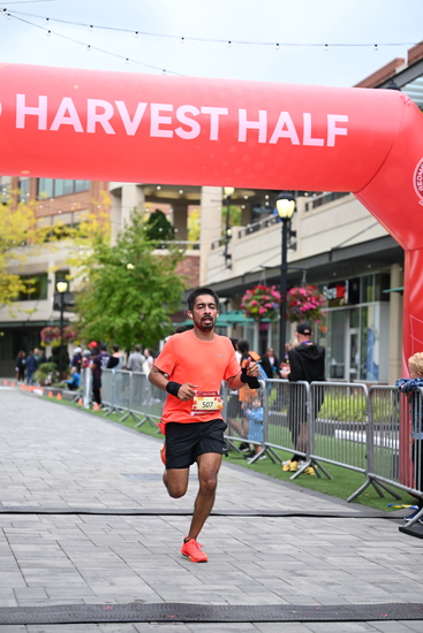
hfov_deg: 19.5
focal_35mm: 70
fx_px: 1233
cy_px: 316
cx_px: 212
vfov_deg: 28.8
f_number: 2.8
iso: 640
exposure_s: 1/2000
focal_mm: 70
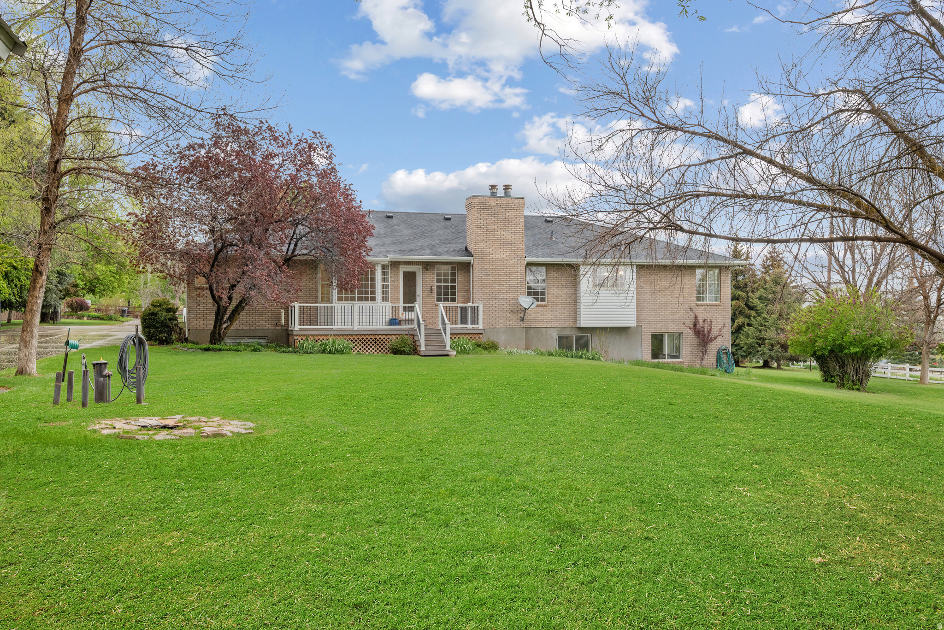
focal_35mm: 30
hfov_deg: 61.9
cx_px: 472
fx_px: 787
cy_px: 315
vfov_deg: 43.6
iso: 800
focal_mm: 30
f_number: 8
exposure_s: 1/80
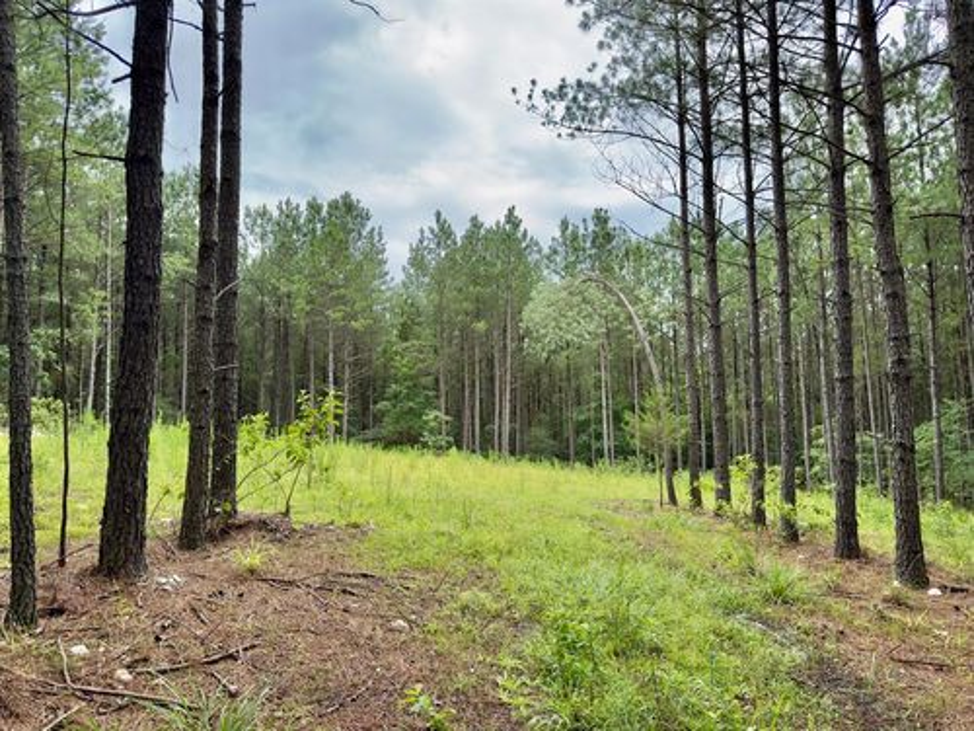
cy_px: 366
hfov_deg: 71.6
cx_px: 487
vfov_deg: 56.8
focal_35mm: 24
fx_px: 675
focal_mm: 6.76
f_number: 1.78
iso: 64
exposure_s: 1/1818
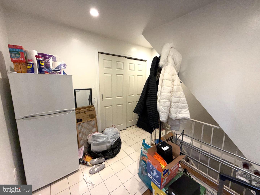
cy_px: 98
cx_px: 130
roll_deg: -1.3
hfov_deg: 102.1
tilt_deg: -9.4
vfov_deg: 85.7
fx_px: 105
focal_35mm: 14
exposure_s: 1/99
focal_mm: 2.22
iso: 320
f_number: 2.2
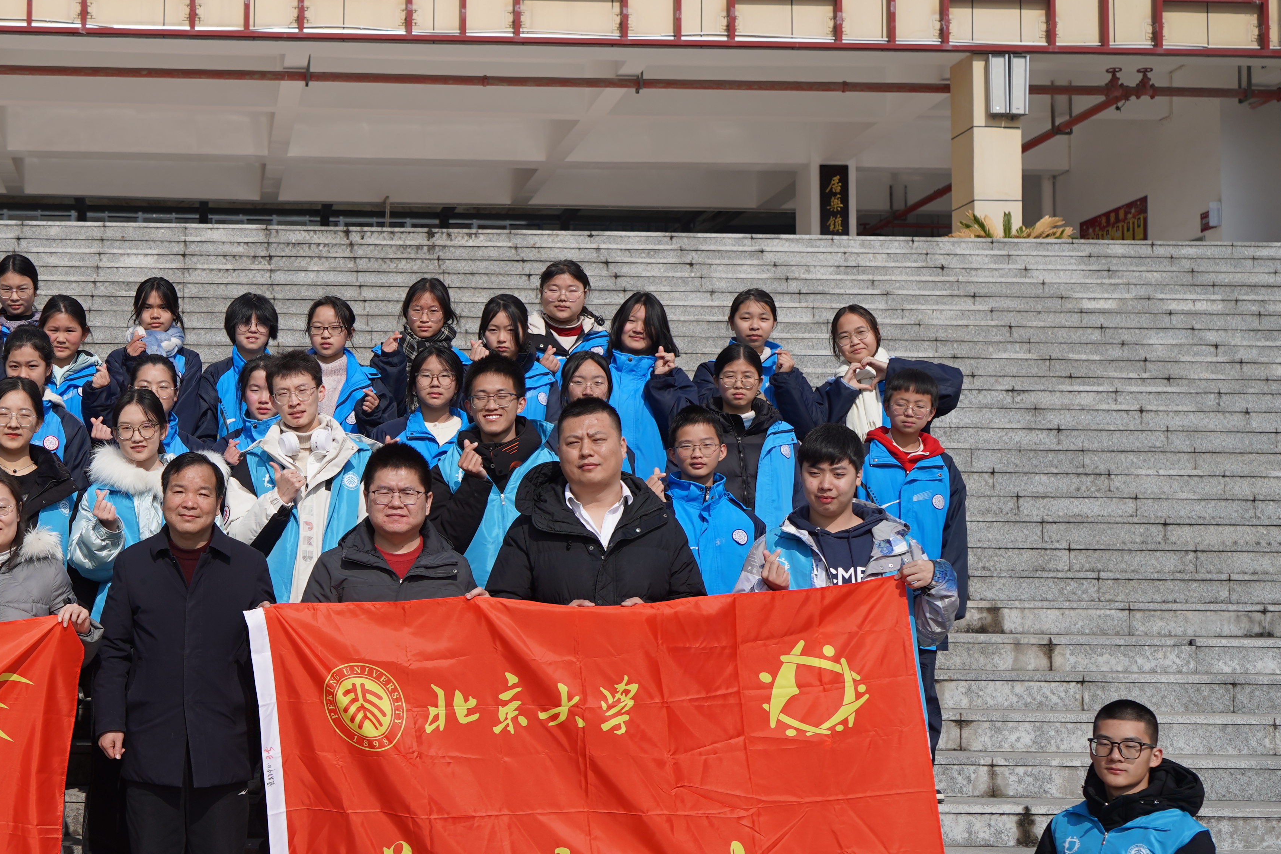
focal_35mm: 54
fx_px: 1921
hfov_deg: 35.6
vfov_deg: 25.1
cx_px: 251
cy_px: 441
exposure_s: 1/1600
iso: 100
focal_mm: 31
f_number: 4.5
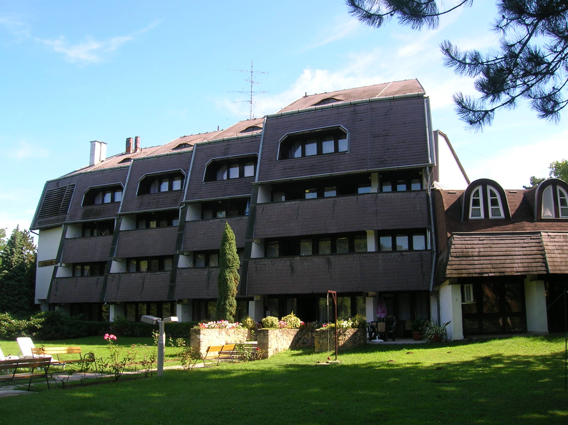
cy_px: 212
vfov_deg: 41.7
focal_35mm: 34
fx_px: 557
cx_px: 284
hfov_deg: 54.0
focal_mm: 5.7
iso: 50
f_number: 4.9
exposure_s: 1/128
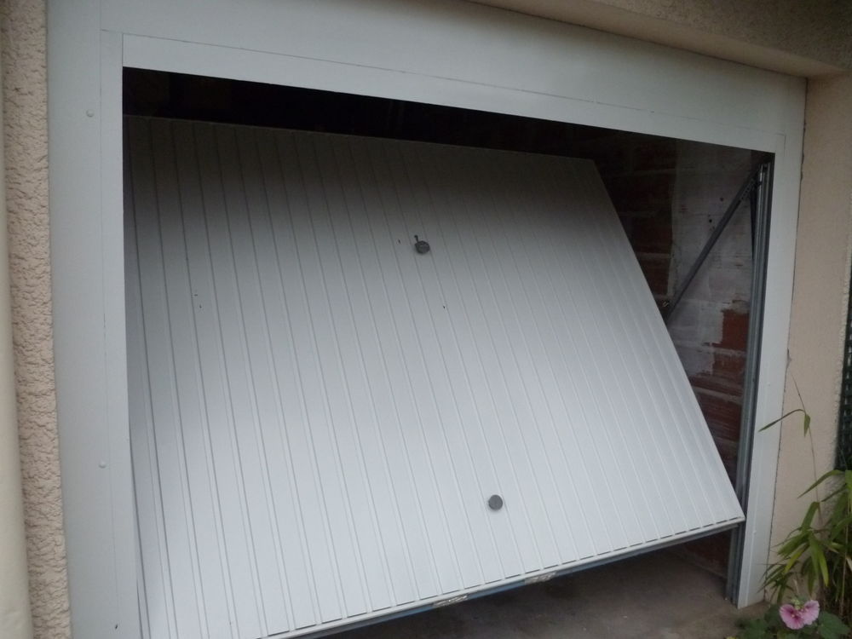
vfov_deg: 49.7
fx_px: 689
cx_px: 426
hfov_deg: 63.4
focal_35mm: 28
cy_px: 320
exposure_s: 1/800
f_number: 3.3
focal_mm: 5
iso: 400
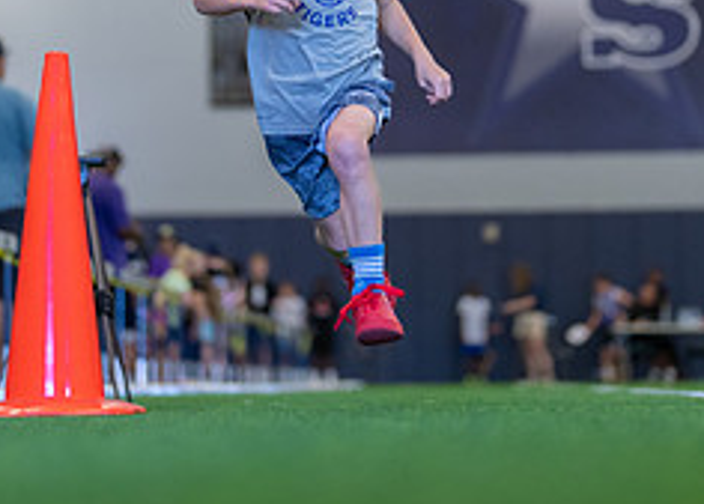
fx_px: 2621
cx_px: 346
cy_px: 75
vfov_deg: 10.9
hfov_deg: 15.3
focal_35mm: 131
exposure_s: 1/1000
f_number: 1.2
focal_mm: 50
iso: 1250
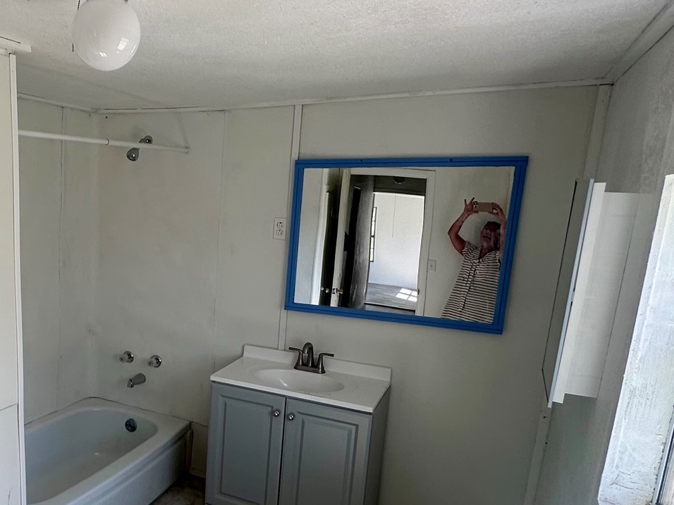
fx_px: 584
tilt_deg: -10.6
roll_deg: -1.5
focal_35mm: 30
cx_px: 125
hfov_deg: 55.3
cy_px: 309
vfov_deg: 46.5
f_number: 2.2
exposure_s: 1/99
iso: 40
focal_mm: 2.22
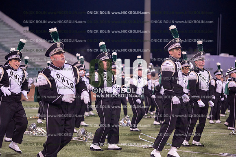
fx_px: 787
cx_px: 118
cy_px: 78
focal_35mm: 120
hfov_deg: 17.1
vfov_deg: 11.4
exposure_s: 1/1250
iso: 2500
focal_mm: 120
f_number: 2.8
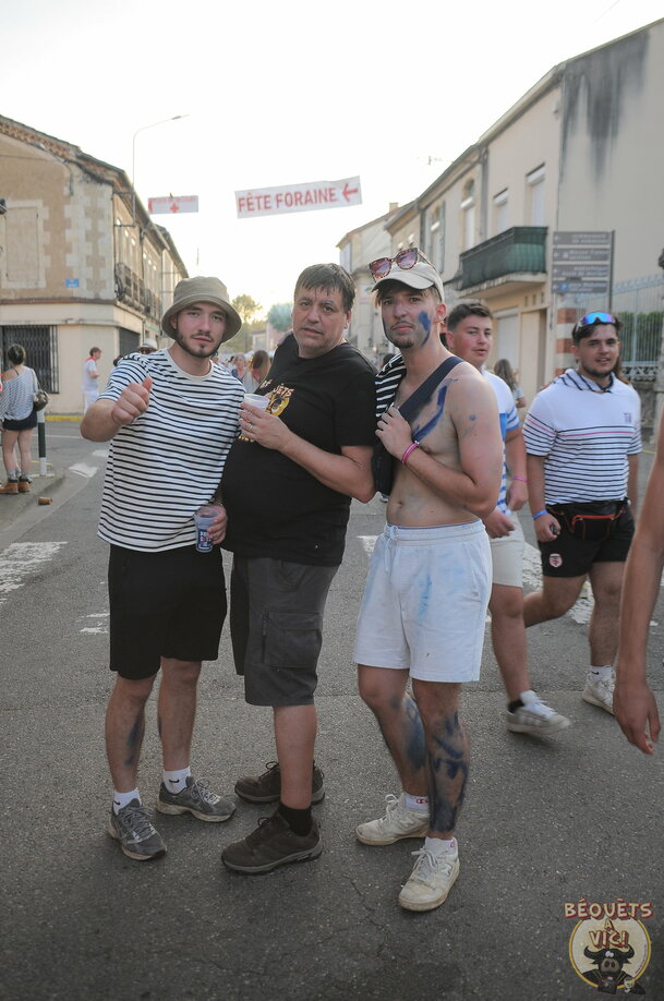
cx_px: 332
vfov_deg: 59.6
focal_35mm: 32
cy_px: 500
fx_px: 874
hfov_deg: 41.6
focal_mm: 21
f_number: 3
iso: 200
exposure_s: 1/125
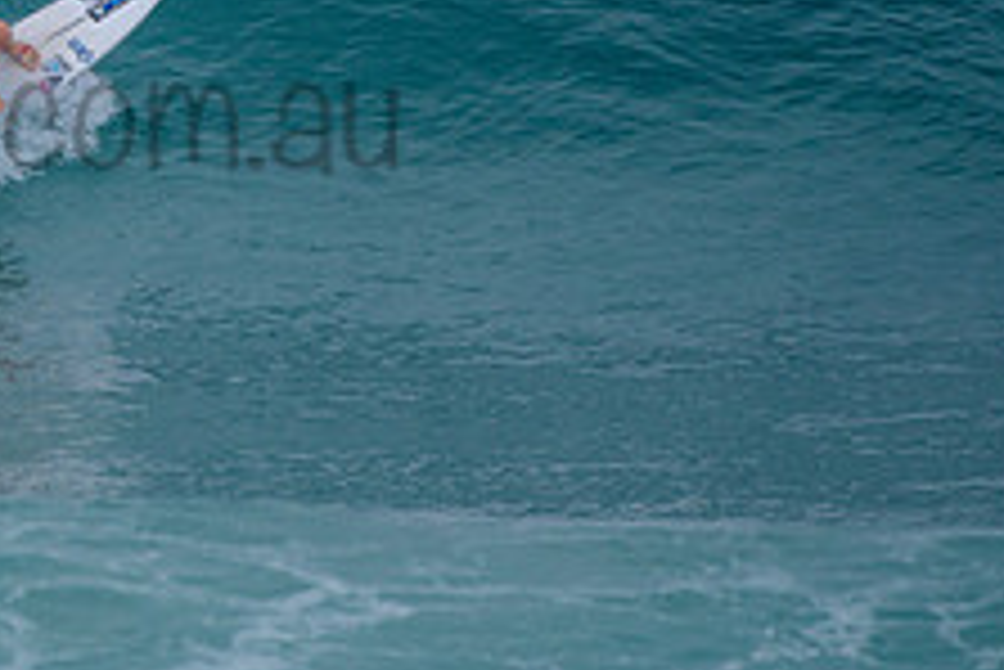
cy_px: 65
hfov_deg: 1.6
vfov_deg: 1.1
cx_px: -77
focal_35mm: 1298
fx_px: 36222
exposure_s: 1/2000
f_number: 5.6
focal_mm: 500
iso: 450
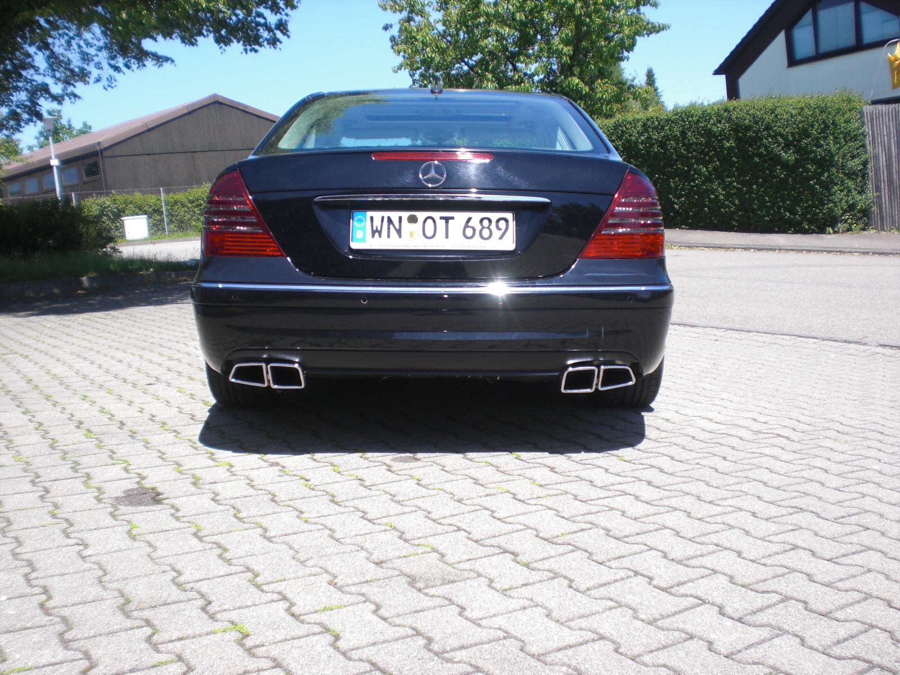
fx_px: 988
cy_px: 338
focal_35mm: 38
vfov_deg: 37.7
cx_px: 450
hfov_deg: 49.0
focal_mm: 6.3
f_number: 3.1
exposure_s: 1/500
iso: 64
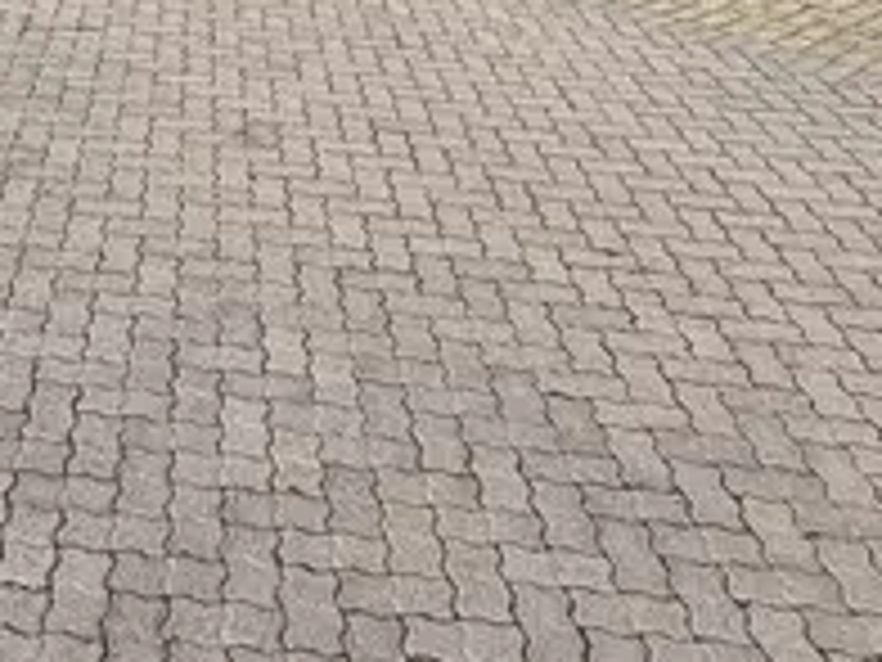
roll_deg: -3.1
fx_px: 1452
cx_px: 130
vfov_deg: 18.0
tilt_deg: +9.8
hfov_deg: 32.5
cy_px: -648
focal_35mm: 57
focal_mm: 2.22
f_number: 2.2
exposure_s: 1/1431
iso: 20
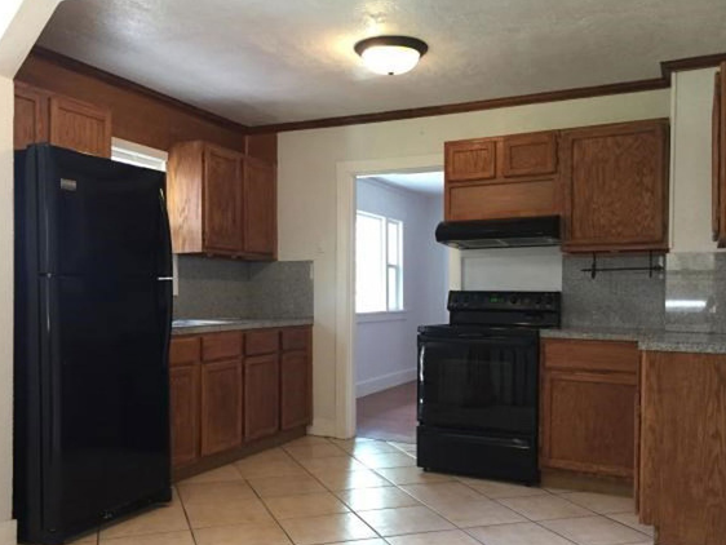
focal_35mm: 33
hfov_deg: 55.3
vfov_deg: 42.9
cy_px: 302
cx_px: 366
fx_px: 692
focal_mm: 4.15
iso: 125
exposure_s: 1/30
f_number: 2.2
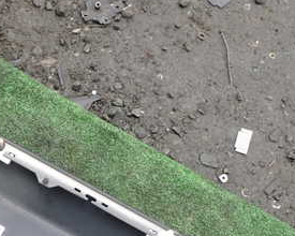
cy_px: 222
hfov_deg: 27.5
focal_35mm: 64
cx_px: -15
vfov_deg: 23.1
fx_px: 559
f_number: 3.2
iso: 100
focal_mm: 5.4
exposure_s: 1/320
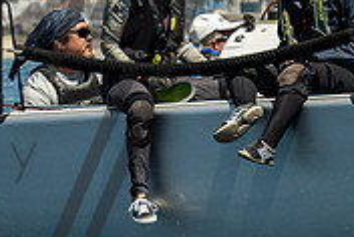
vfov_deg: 1.7
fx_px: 8225
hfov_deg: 2.5
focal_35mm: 835
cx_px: -167
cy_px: -76
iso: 320
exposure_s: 1/1250
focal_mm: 165
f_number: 6.3
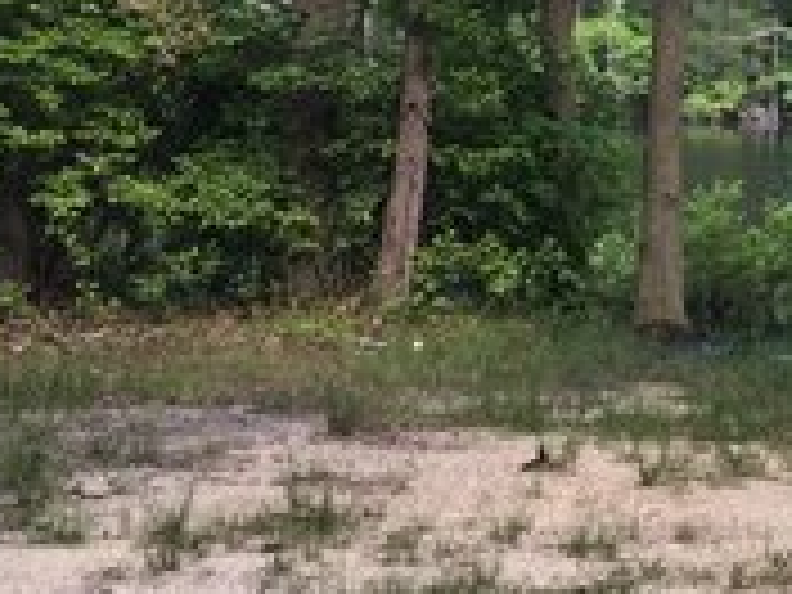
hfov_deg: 21.2
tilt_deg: +8.9
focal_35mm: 88
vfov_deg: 16.0
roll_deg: -1.6
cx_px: 862
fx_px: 2013
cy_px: -148
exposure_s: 1/120
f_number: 2.2
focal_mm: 4.15
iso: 32
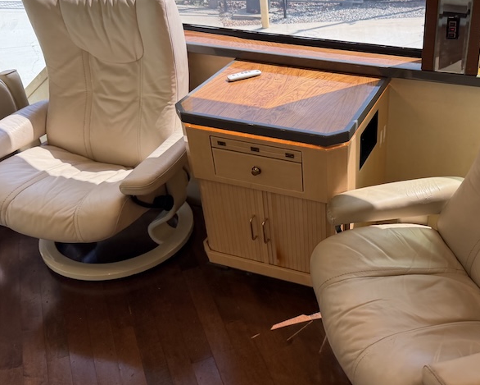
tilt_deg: -30.4
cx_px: 316
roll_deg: +3.9
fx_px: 568
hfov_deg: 45.2
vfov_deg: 37.3
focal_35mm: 40
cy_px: 217
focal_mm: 6.76
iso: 160
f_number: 1.78
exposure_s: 1/123
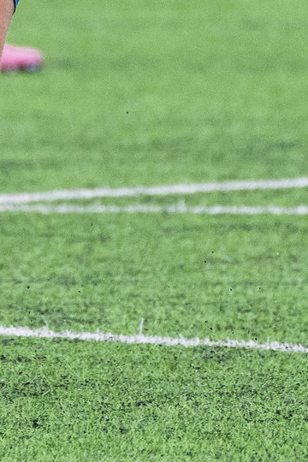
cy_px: -160
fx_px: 32466
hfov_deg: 0.5
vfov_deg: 0.8
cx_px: -161
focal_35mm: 2530
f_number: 5.6
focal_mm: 400
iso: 1000
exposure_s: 1/1000
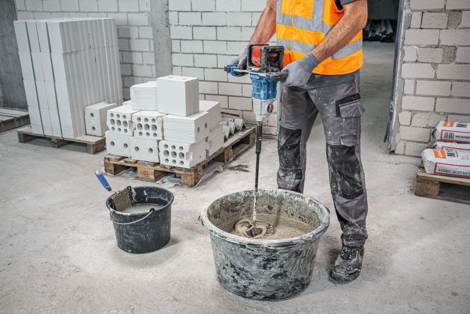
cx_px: 235
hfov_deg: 53.1
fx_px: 470
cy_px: 157
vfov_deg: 36.9
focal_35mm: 36
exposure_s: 1/200
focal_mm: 36
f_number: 4.5
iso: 1000
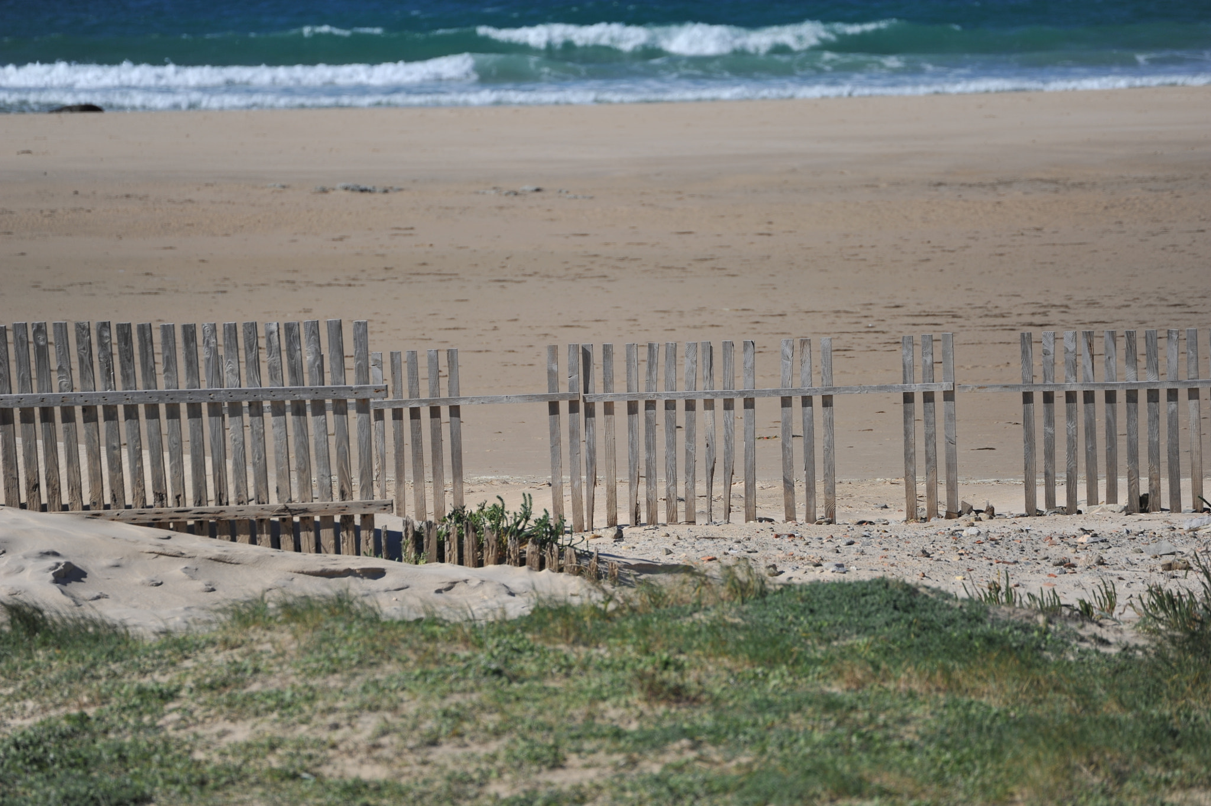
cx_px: 606
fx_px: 9077
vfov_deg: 5.1
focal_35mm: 270
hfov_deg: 7.6
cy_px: 403
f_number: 5.6
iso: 200
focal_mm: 270
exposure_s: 1/1600
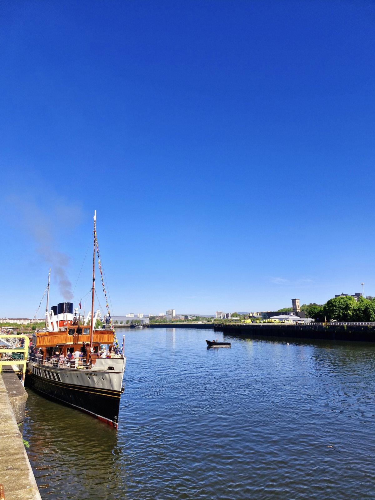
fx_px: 332
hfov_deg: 58.9
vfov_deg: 73.9
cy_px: 250
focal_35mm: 23
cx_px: 188
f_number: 1.8
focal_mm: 5.5
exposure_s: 1/2500
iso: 50
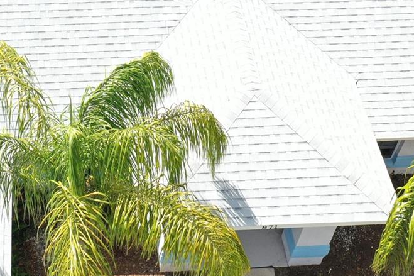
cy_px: -8
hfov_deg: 28.9
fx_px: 782
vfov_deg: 19.4
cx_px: 69
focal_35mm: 68
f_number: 4
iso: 100
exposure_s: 1/40
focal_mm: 10.26
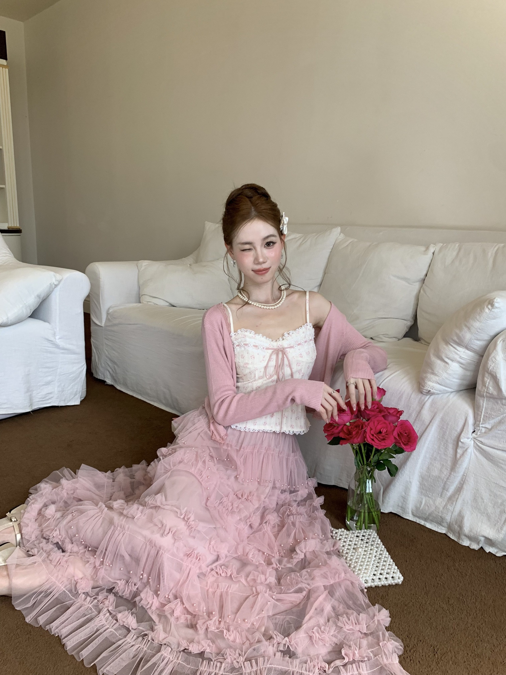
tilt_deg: -12.9
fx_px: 507
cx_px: 253
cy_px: 338
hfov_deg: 53.1
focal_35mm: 26
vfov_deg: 67.3
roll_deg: -2.1
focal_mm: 4.25
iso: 100
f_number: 1.8
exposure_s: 1/88
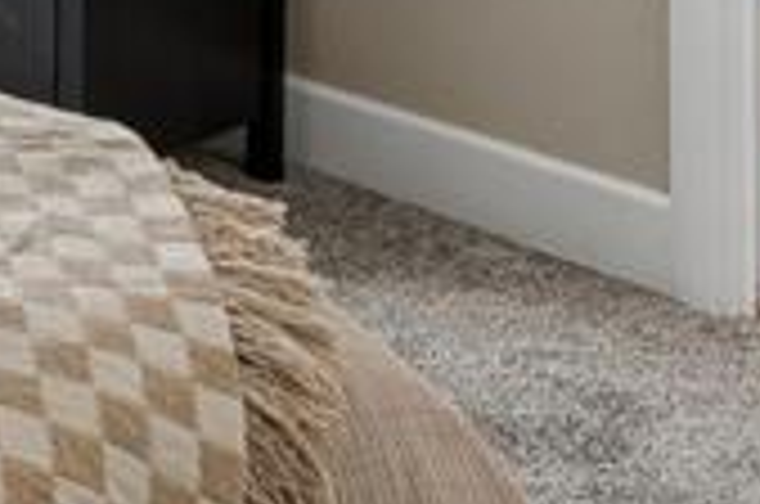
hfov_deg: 19.3
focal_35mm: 91
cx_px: -411
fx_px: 1917
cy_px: -616
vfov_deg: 12.5
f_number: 6.3
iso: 200
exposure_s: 1/20
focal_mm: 10
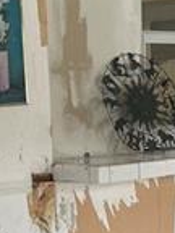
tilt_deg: -9.1
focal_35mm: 139
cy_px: 241
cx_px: 152
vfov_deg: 14.0
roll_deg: +1.4
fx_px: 937
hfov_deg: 10.6
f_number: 1.6
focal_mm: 5.1
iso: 125
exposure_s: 1/116
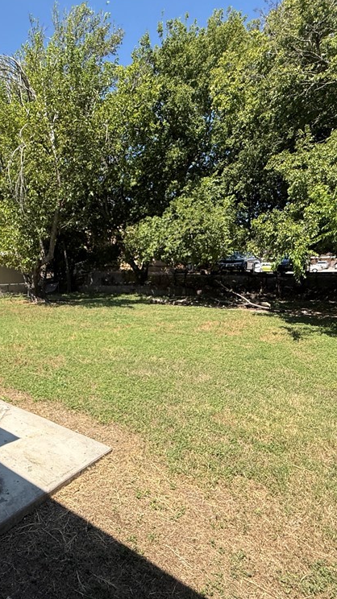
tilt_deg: -2.5
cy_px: 300
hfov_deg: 49.4
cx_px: 53
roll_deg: -2.8
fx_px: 334
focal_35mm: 21
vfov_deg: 83.9
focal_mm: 2.22
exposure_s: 1/1431
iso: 50
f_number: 2.2
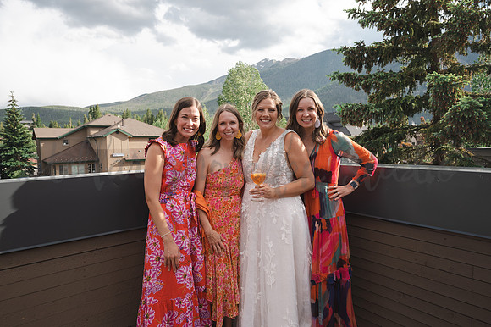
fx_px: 307
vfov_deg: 56.1
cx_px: 246
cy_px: 164
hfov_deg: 77.4
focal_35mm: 22
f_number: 4
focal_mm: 22.5
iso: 250
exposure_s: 1/800
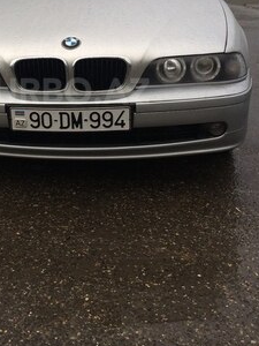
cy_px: 91
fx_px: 479
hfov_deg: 29.7
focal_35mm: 48
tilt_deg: -16.3
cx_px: 61
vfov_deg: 38.7
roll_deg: +2.0
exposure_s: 1/391
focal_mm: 4.15
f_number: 2.2
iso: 32
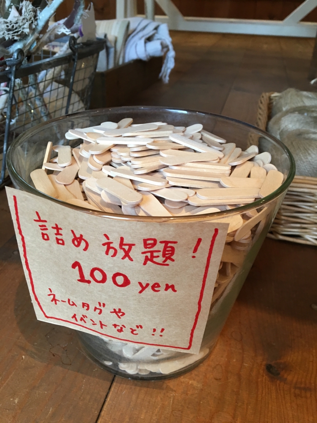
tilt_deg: -31.0
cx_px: 158
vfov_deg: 61.7
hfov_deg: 48.2
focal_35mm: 29
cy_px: 212
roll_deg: -1.0
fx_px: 354
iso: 100
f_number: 2.2
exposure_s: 1/30
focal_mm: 4.15
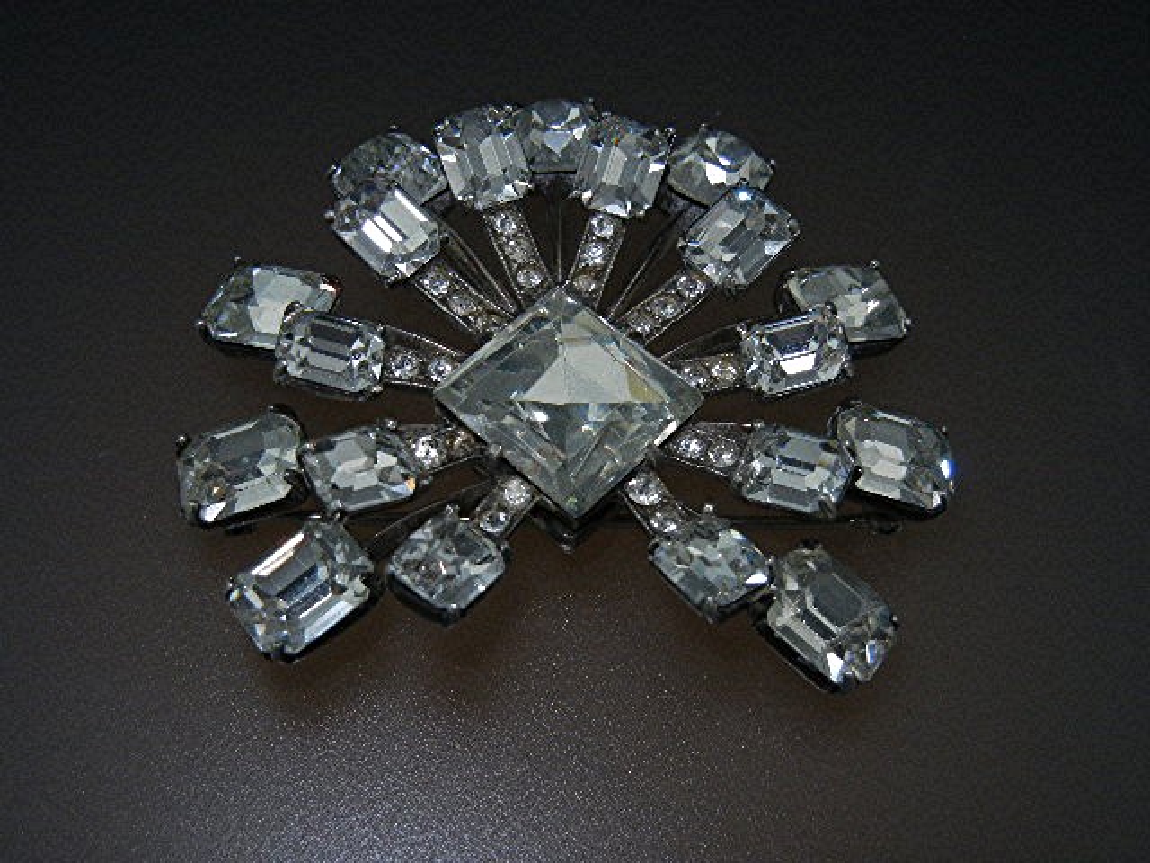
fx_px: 1960
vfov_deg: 24.8
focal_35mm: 59
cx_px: 575
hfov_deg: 32.7
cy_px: 432
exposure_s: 1/30
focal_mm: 10.6
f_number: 8
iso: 298
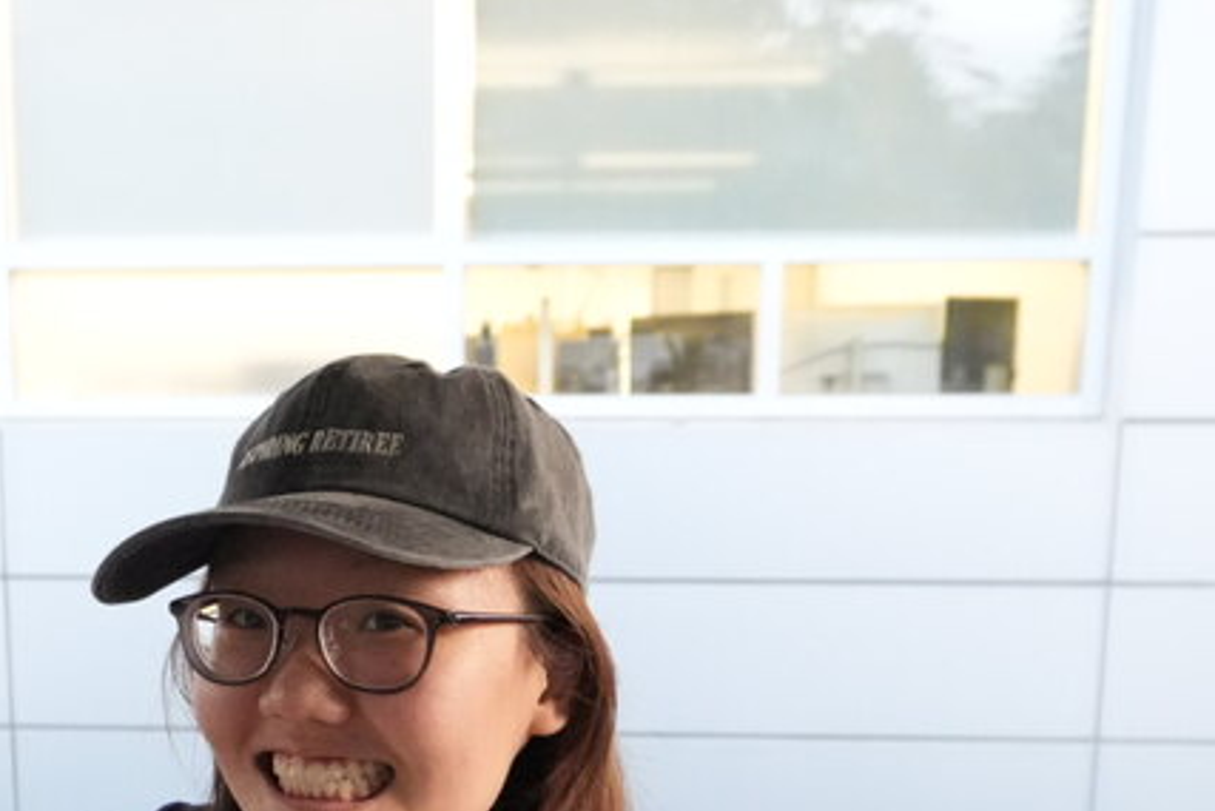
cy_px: 791
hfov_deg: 36.4
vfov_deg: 24.1
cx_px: 396
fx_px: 1823
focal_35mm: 54
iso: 6400
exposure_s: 1/125
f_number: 3.5
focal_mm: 16
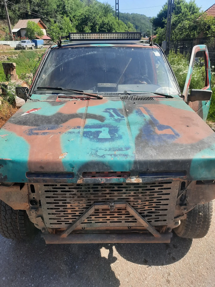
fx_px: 207
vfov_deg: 69.4
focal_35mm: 25
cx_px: 108
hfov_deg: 54.9
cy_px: 144
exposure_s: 1/500
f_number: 2
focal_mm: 4.6
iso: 32
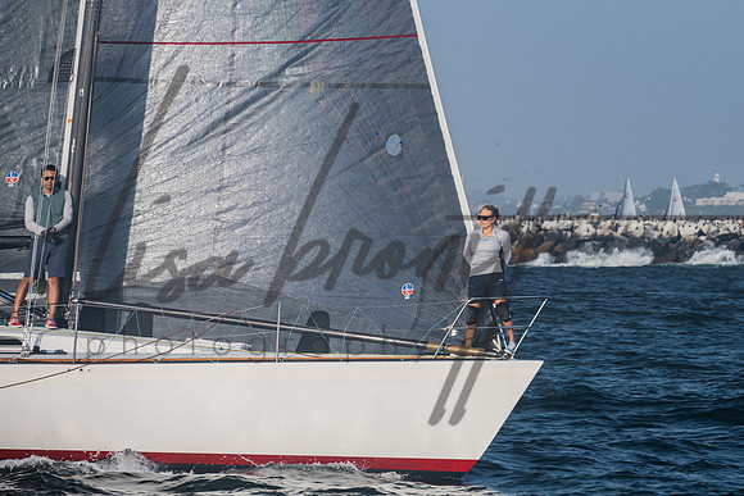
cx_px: 468
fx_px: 5256
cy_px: 206
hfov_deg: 8.1
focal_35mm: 254
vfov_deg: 5.4
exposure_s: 1/800
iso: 400
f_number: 8
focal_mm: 200
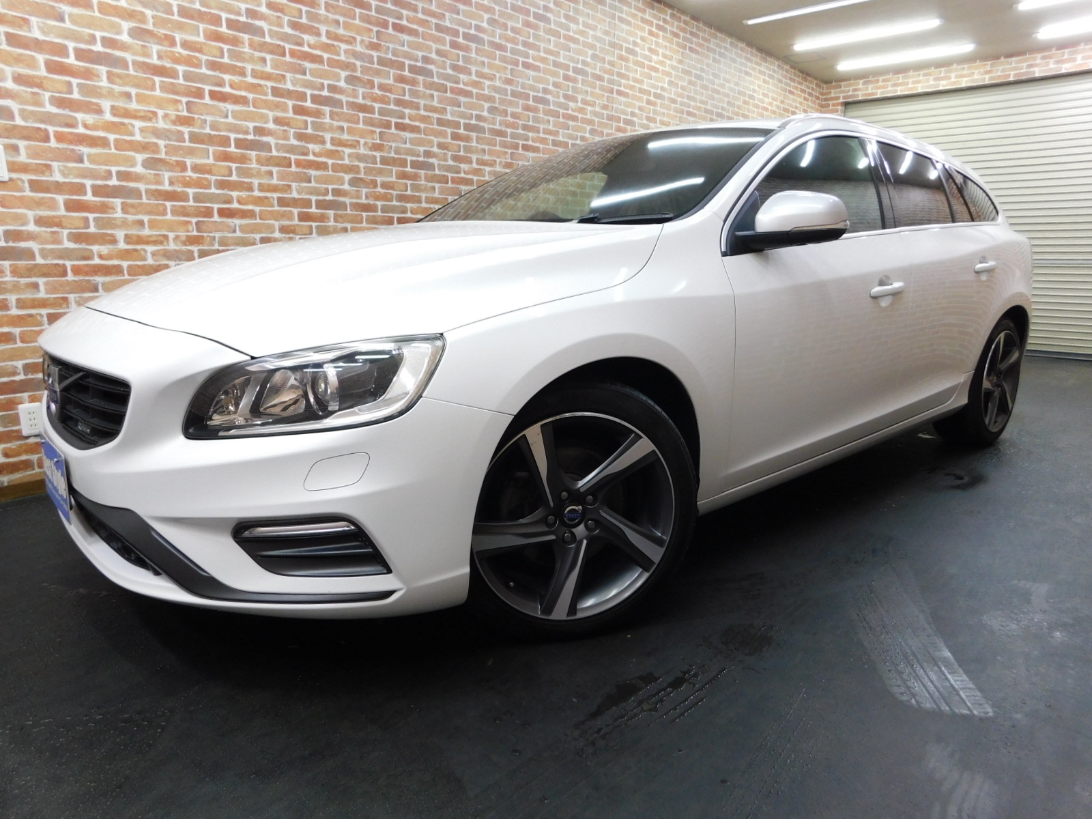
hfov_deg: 73.9
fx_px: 726
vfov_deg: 58.9
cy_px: 410
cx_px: 546
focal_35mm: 23
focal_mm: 4
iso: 200
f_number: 3
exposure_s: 1/30
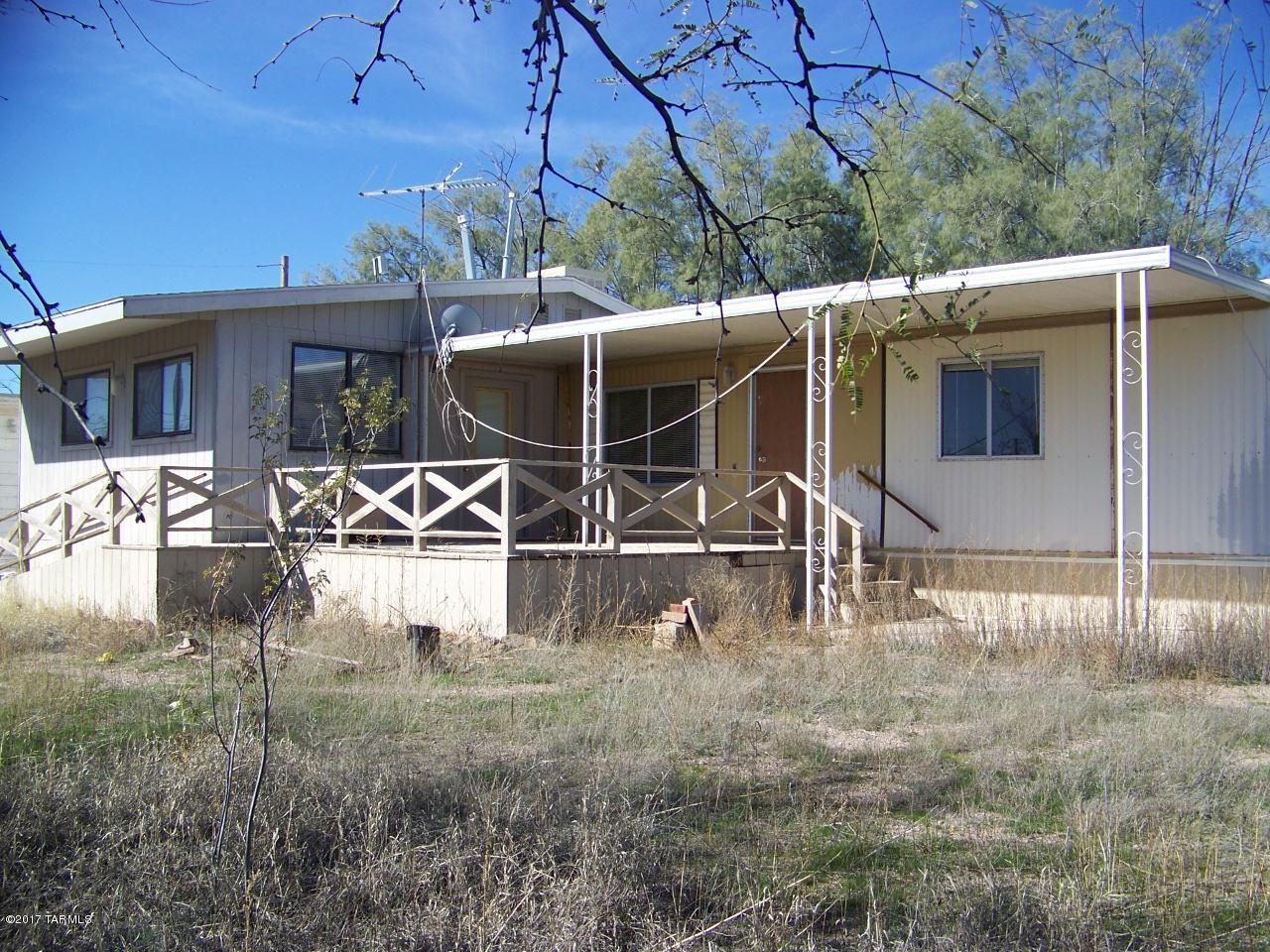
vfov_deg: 39.7
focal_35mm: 36
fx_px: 1321
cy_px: 476
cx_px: 635
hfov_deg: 51.4
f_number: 2.8
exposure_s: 1/800
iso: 64
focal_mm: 5.85
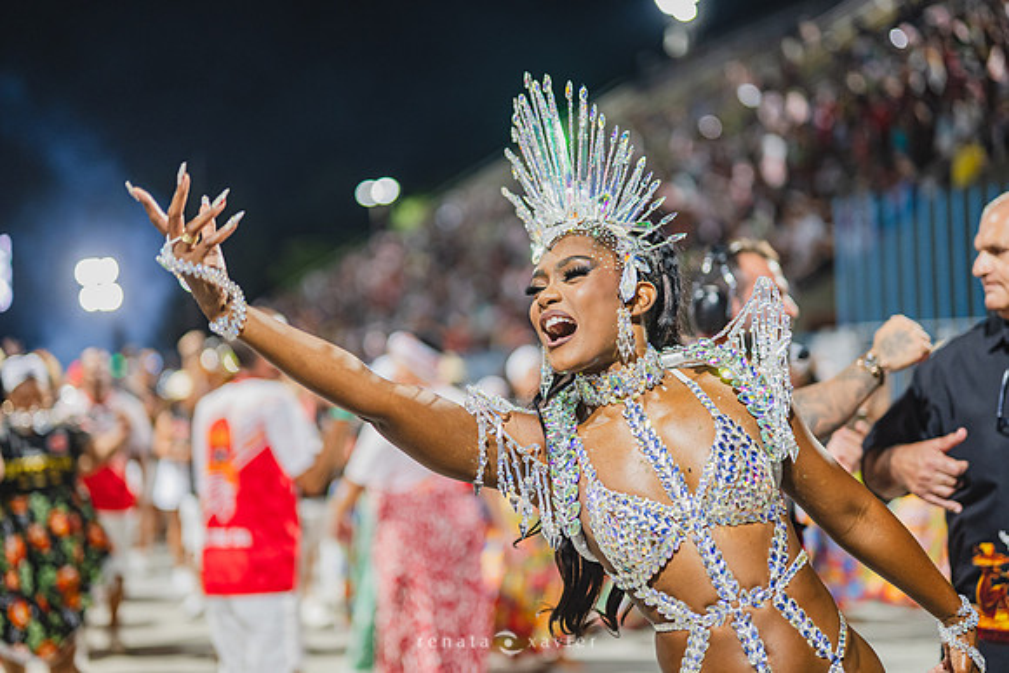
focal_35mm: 50
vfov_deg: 27.0
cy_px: 336
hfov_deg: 39.6
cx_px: 504
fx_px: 1402
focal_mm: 50
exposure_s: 1/1000
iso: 1600
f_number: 1.3
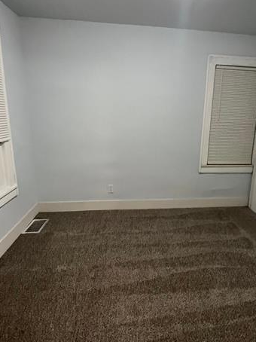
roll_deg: -0.9
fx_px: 217
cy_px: 166
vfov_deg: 76.4
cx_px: 155
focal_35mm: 22
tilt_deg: -12.3
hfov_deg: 60.5
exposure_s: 1/60
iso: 640
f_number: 1.8
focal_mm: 1.57
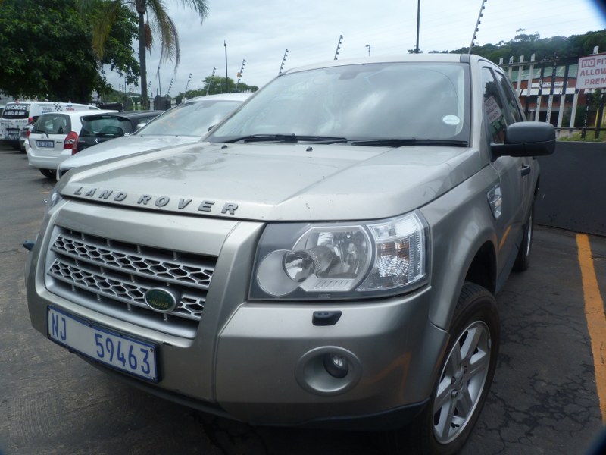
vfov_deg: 54.9
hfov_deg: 69.4
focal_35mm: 25
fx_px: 438
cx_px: 303
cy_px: 228
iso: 80
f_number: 5.6
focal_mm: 4.5
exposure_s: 1/250
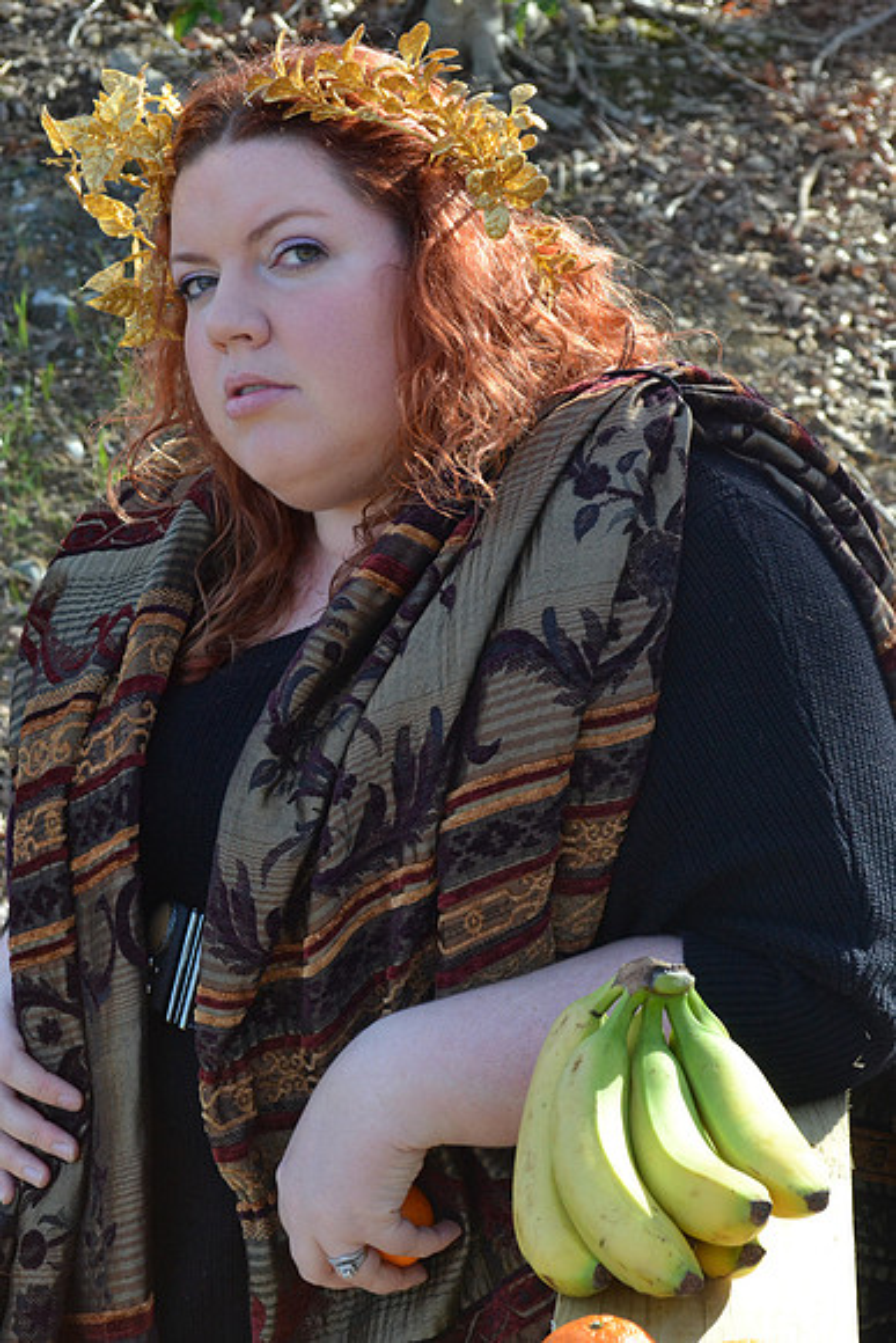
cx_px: 448
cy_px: 672
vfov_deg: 24.6
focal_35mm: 82
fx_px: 3078
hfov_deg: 16.6
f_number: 10
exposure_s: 1/400
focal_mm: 55
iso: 1600
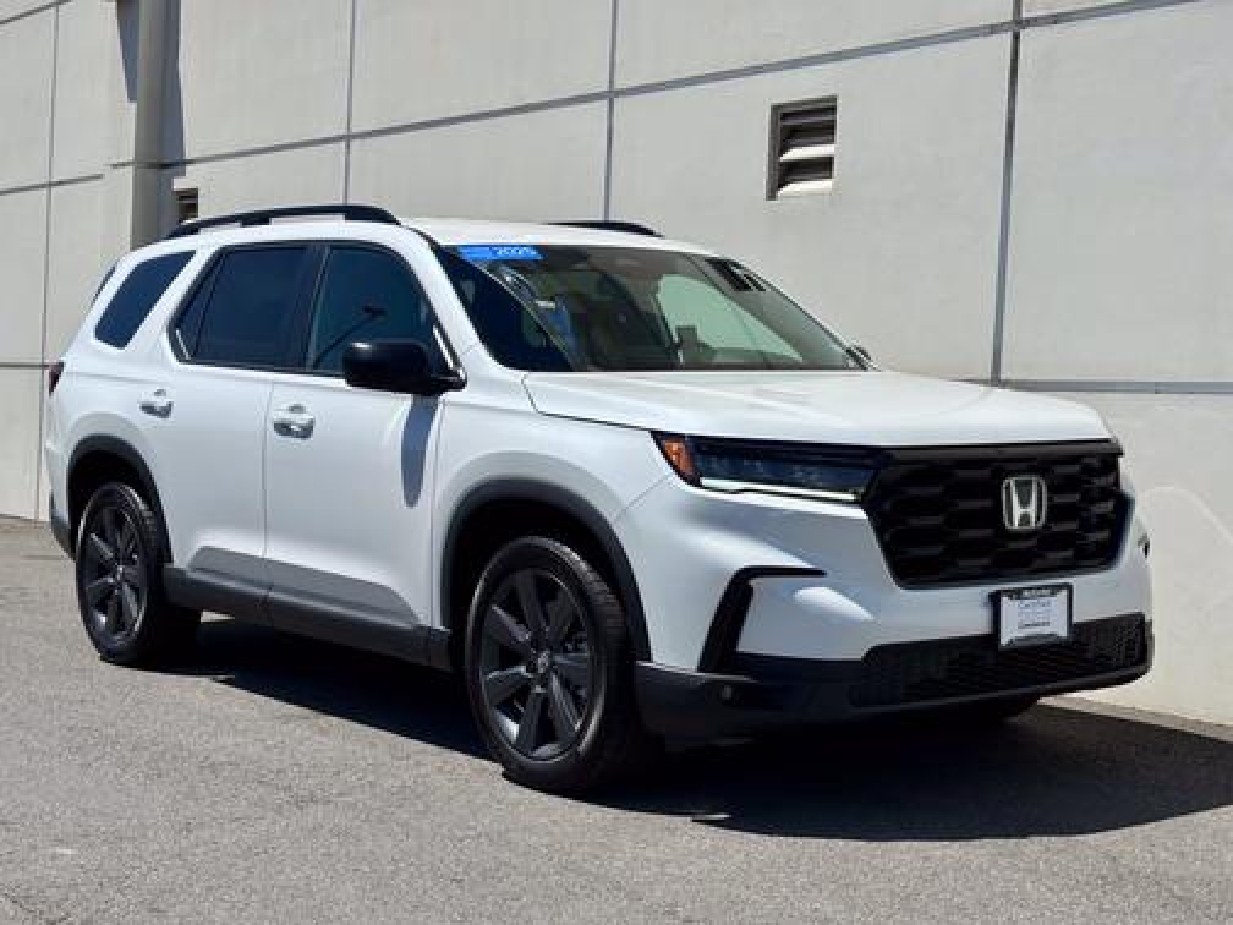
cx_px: 616
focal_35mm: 52
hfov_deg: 36.8
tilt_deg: -1.5
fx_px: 1852
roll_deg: -2.5
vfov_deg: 28.0
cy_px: 462
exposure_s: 1/7692
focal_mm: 5.96
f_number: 1.6
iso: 40
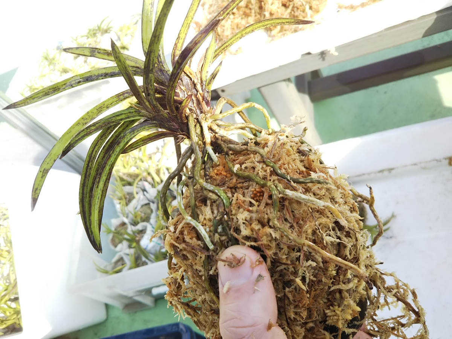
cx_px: 226
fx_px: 392
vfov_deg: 46.8
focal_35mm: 30
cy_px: 170
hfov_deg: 60.0
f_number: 2.2
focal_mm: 4
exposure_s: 1/225
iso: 20
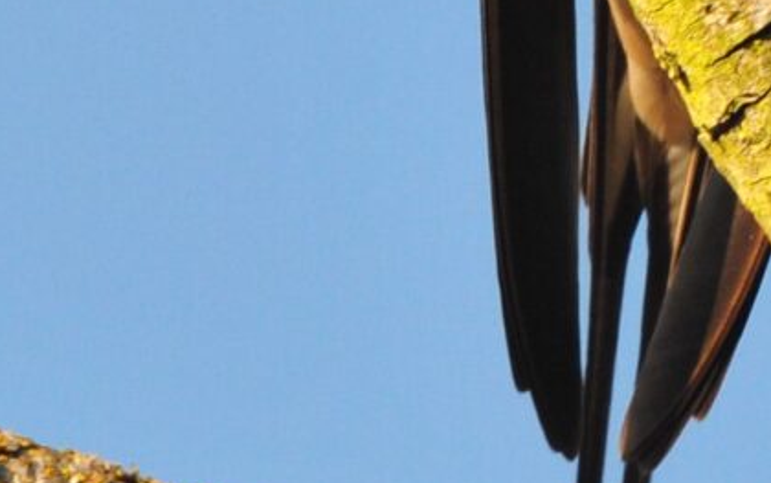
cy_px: -252
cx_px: 903
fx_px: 97780
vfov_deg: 0.3
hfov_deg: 0.5
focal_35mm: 4651
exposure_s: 1/320
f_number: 9
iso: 400
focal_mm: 500
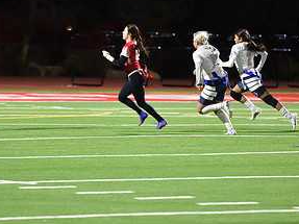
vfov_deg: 3.8
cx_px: 156
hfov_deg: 5.1
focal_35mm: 389
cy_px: 69
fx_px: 3359
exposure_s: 1/500
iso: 5600
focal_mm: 200
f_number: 2.8
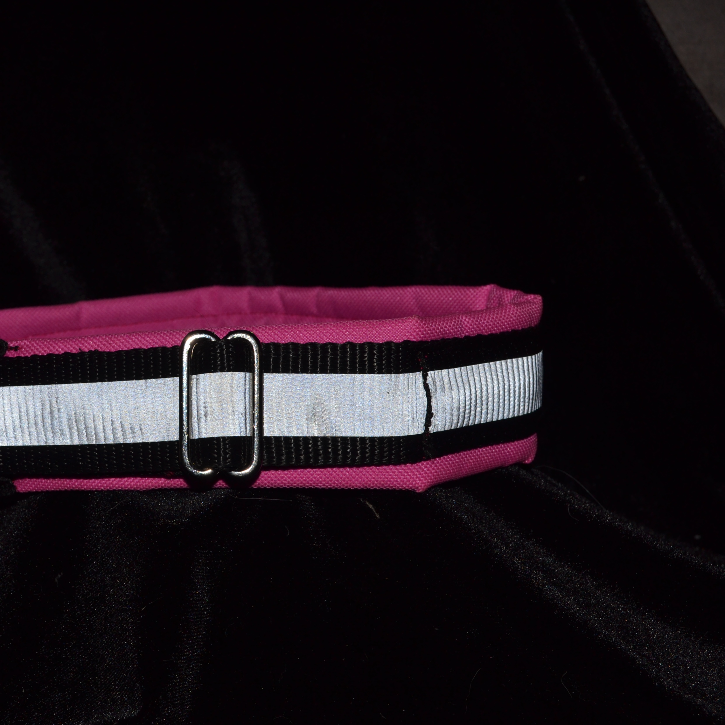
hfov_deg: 29.2
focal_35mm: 58
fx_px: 1374
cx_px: 195
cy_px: 360
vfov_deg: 29.6
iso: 100
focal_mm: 30
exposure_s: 1/60
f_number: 8
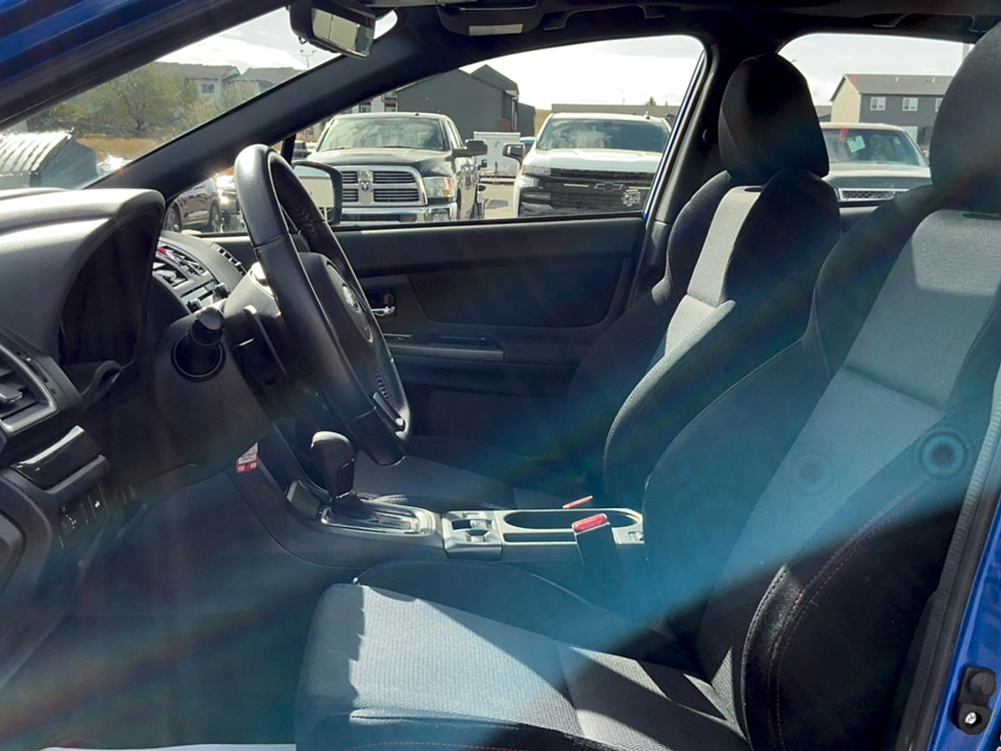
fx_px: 896
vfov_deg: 45.4
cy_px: 376
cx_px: 500
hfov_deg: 58.4
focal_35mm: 31
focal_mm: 3
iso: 32
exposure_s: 1/397
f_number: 1.8
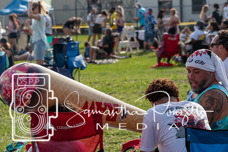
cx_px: 114
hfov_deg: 13.4
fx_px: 969
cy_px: 76
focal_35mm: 153
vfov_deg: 9.0
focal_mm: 102
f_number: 7.1
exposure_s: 1/800
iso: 200
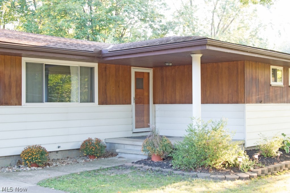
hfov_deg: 38.9
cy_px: 96
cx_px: 145
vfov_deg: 26.4
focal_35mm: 51
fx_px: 410
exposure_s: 1/25
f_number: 10
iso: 1600
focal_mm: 34
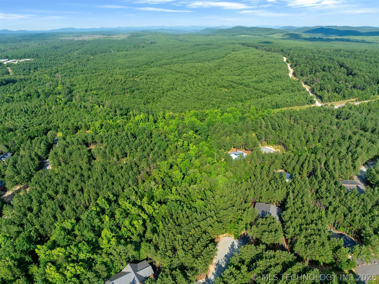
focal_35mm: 24
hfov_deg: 71.6
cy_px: 142
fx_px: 263
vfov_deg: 56.7
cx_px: 190
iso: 100
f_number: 2.8
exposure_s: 1/2500
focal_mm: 12.29
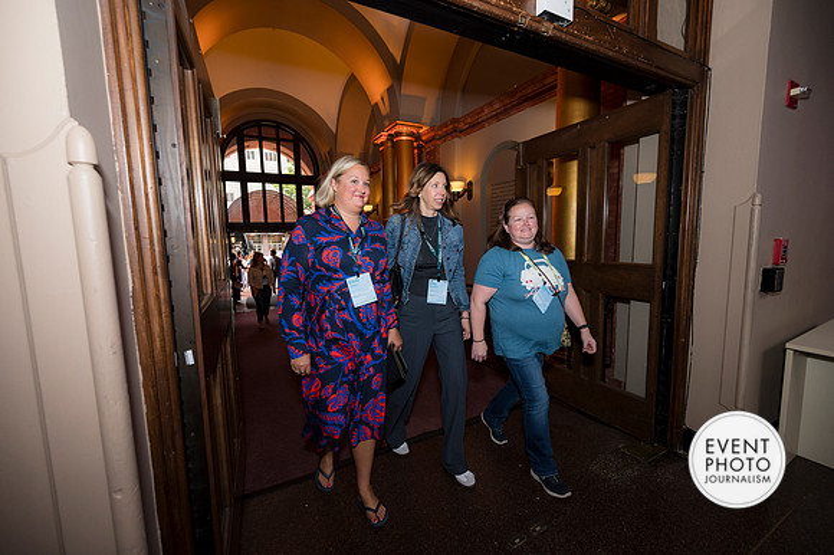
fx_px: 338
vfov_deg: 78.7
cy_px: 270
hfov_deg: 101.9
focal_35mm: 15
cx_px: 418
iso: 800
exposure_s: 1/100
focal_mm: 14
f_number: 5
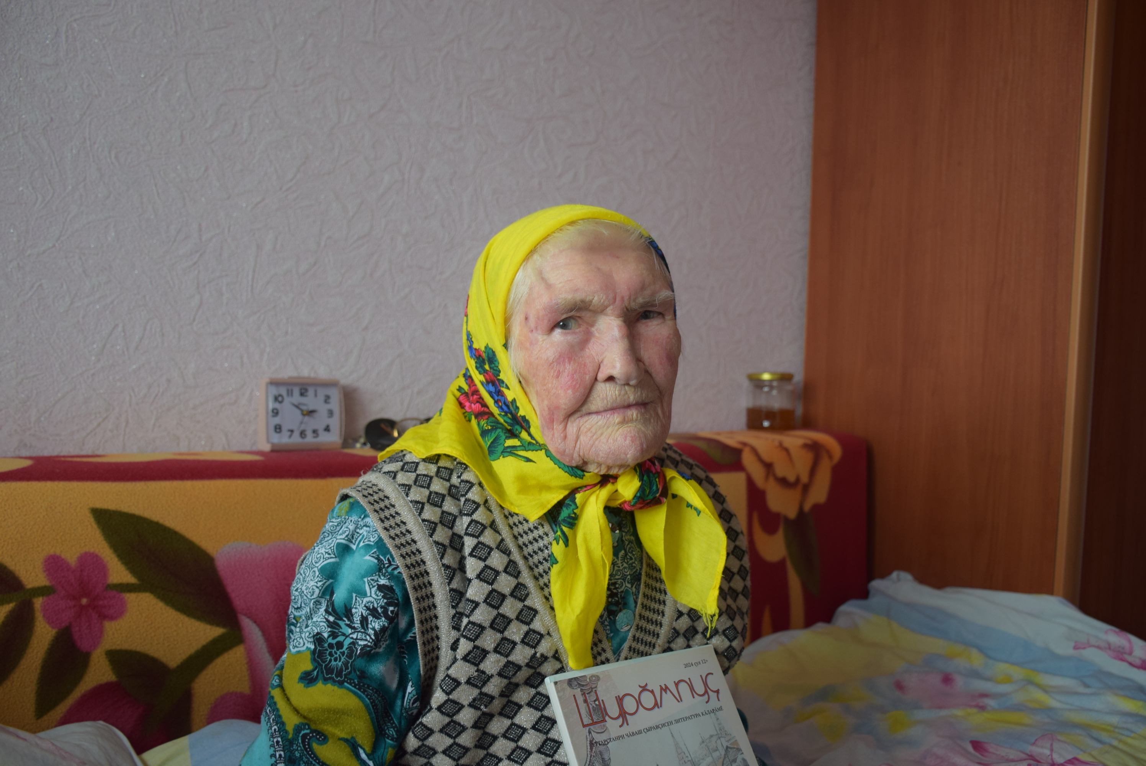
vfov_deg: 40.0
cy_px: 383
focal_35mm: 33
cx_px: 573
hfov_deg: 57.2
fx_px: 1051
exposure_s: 1/50
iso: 400
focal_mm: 22
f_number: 3.5
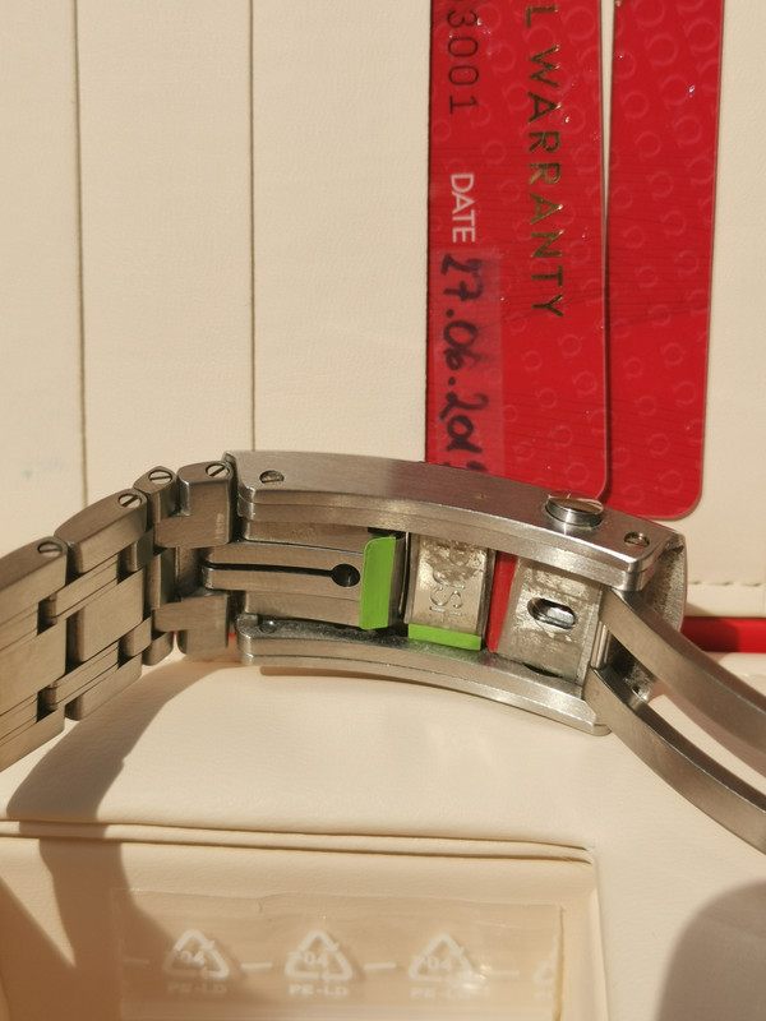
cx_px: 383
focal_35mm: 52
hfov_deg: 28.0
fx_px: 1534
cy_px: 510
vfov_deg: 36.8
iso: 50
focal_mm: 5.58
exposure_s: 1/3135
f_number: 1.8
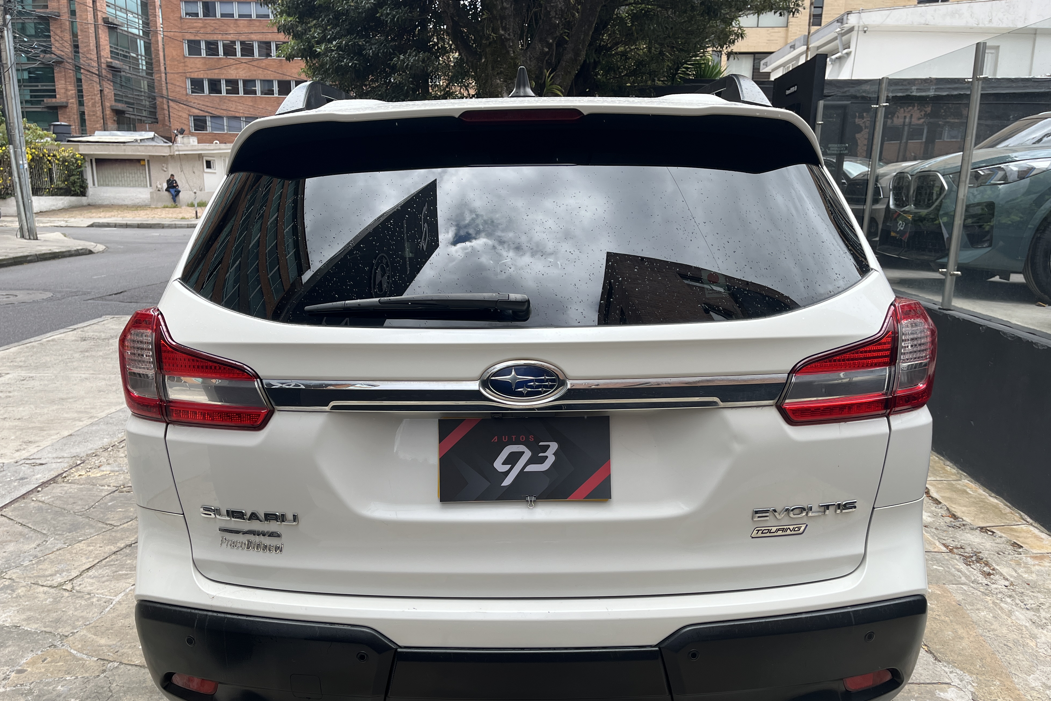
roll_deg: -1.1
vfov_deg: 46.3
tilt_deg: -14.0
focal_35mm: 28
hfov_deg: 65.5
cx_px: 521
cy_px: 389
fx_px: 817
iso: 50
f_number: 1.6
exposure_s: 1/1086
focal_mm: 5.1
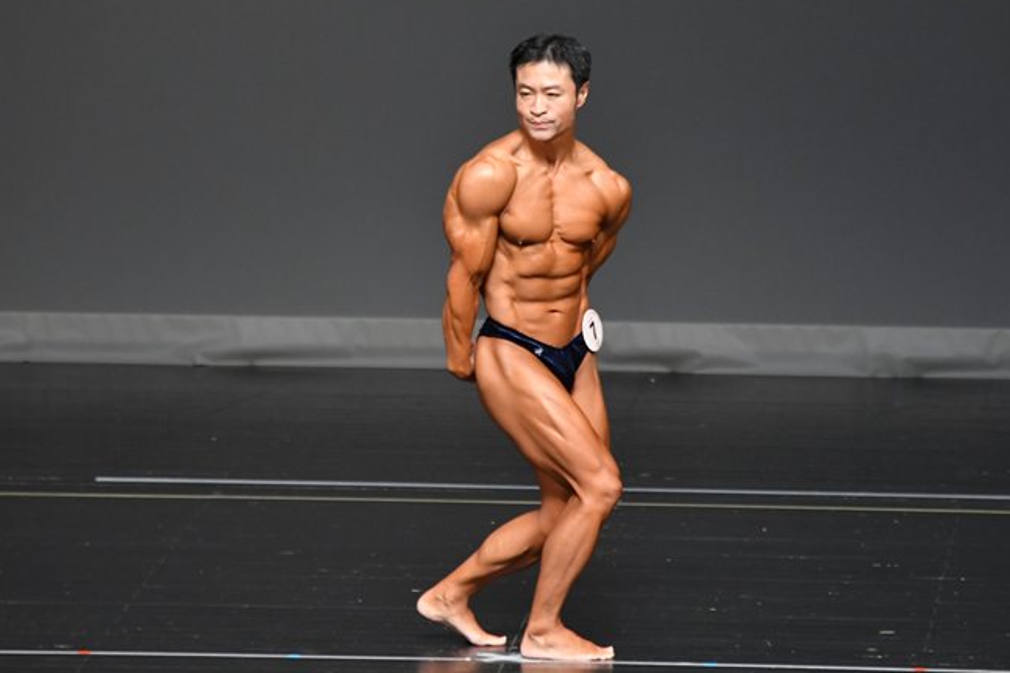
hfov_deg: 4.6
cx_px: 547
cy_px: 308
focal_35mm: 449
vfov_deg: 3.1
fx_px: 12593
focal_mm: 250
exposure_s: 1/400
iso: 2500
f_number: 5.6
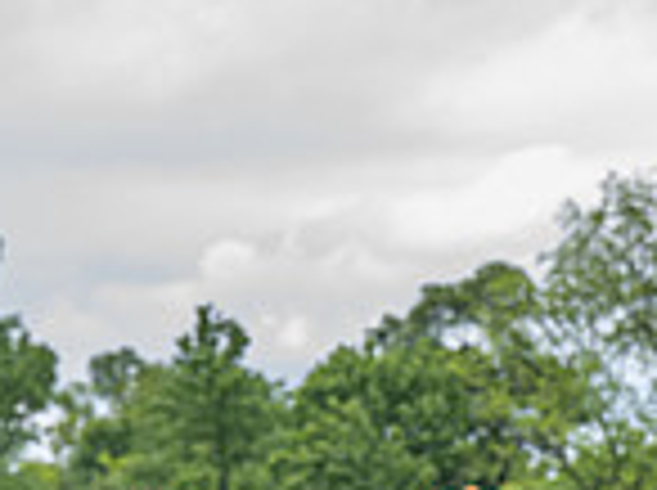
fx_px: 5078
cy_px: 847
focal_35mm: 268
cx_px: 315
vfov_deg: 5.5
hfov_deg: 7.4
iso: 32
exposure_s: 1/200
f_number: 3.5
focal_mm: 70
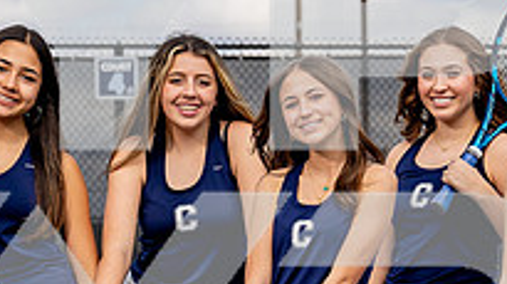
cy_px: 339
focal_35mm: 297
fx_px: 3990
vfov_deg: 4.1
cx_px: 214
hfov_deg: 7.3
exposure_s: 1/1000
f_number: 4
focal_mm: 70
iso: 100
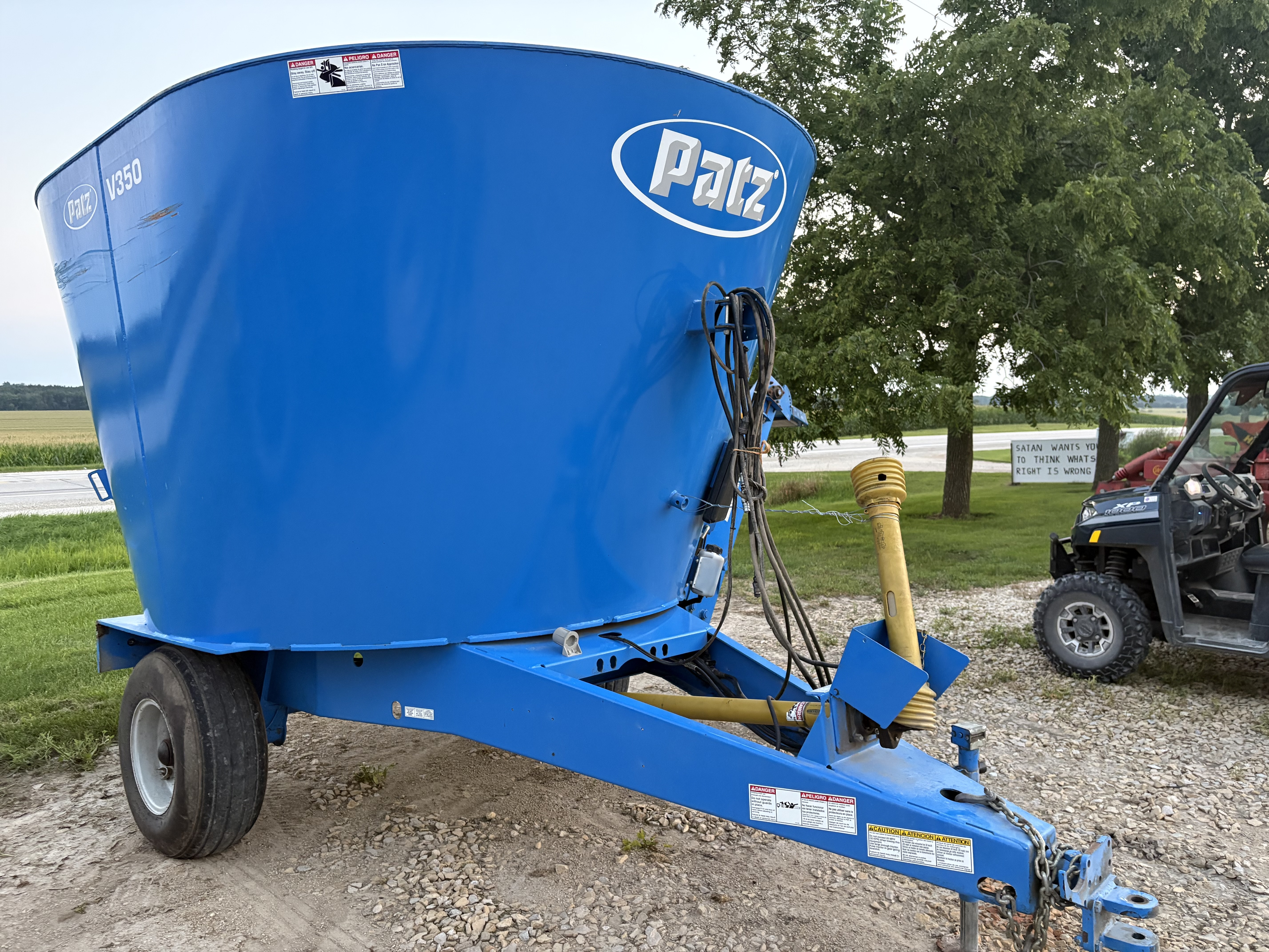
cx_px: 634
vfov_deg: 53.1
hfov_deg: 67.3
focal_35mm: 26
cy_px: 476
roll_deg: +0.4
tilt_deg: -4.0
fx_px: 953
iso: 400
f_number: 1.6
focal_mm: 5.96
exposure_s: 1/60
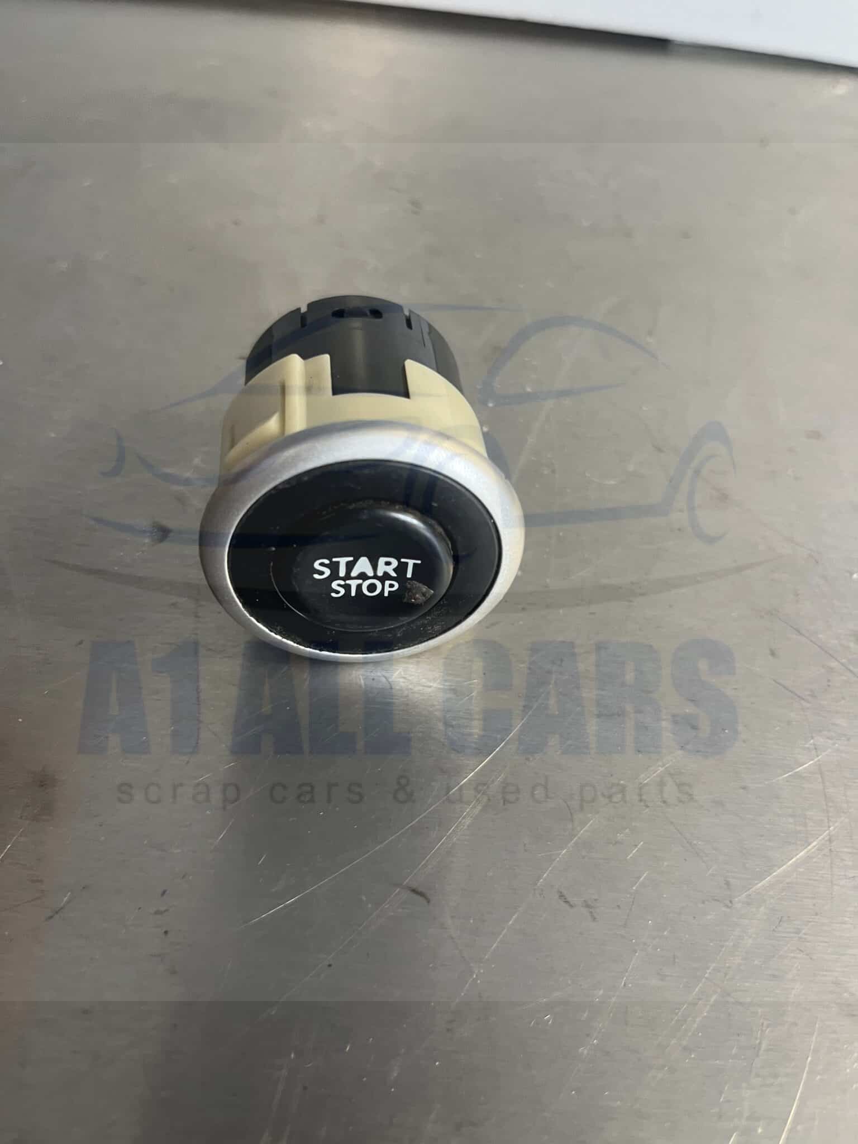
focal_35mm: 26
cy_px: 572
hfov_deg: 53.1
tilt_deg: -51.4
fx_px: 859
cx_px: 429
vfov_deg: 67.3
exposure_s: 1/60
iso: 200
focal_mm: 5.1
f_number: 1.6
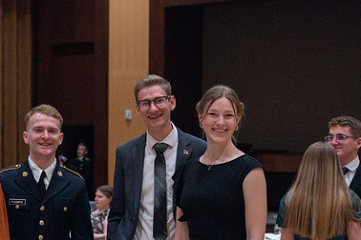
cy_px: 168
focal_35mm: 87
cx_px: 97
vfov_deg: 15.7
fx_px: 872
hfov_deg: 23.2
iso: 20000
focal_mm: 50
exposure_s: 1/400
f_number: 3.5
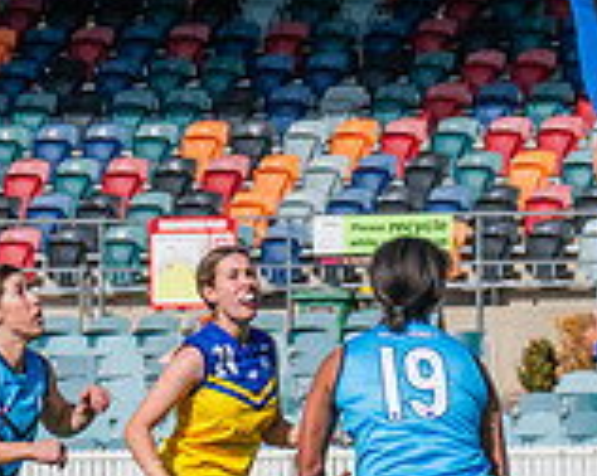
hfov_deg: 2.3
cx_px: 767
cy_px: 368
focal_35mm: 829
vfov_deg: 1.9
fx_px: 14629
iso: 800
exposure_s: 1/1250
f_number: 13
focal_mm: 240
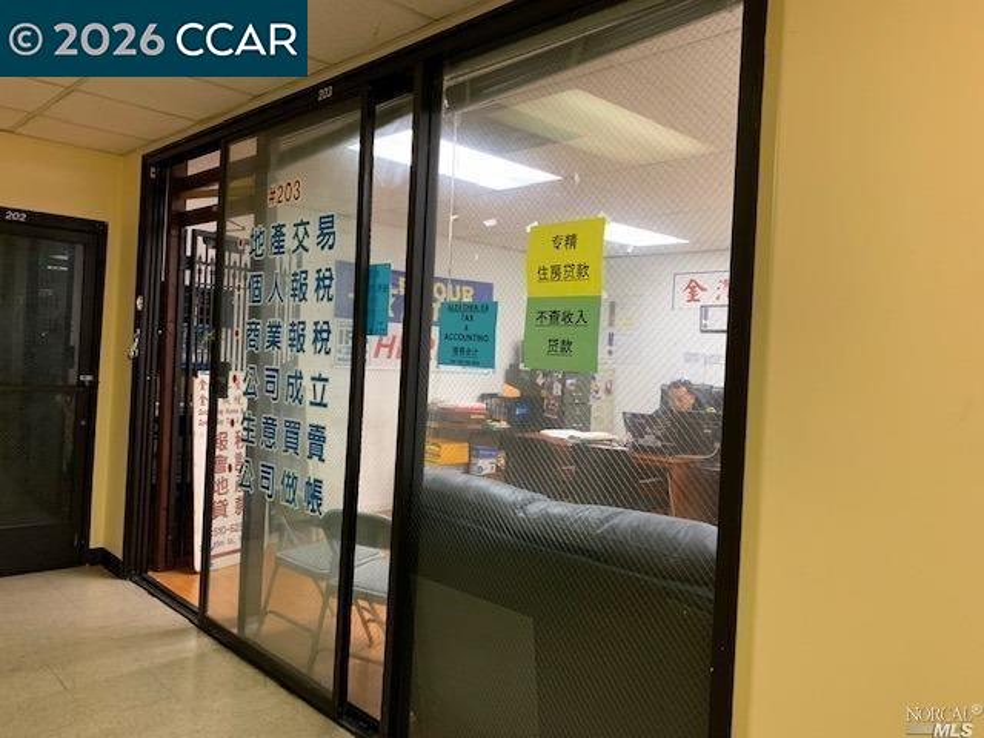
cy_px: 369
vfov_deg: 53.1
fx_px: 739
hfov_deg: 67.3
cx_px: 492
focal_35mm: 26
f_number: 1.8
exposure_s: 1/60
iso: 320
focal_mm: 4.25
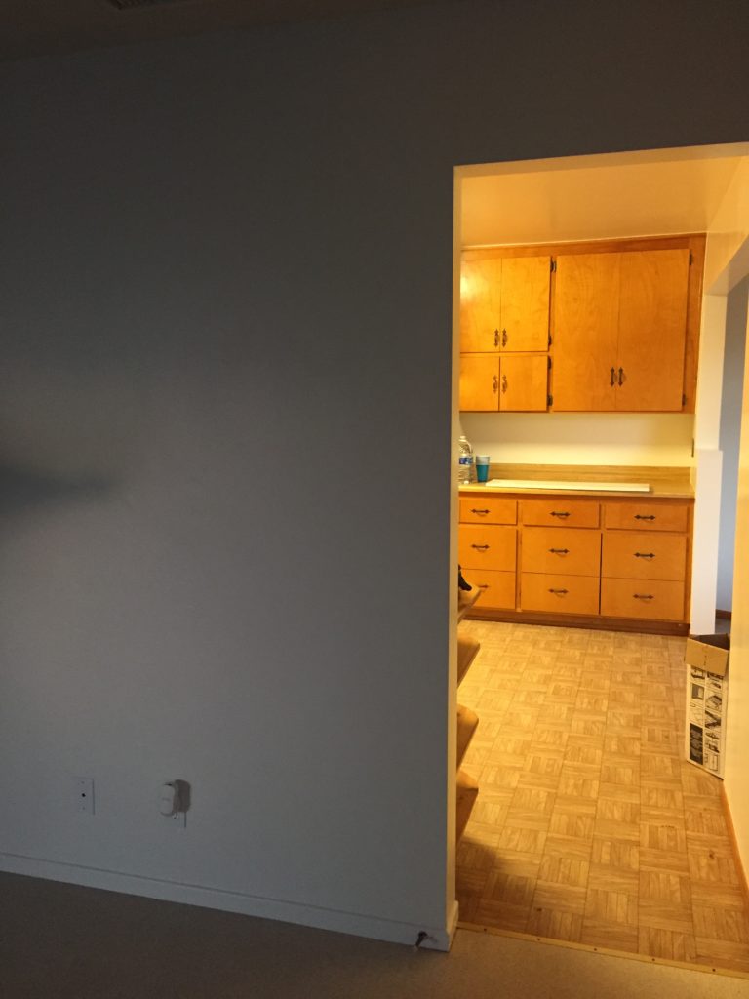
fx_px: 837
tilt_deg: -5.2
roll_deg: +0.2
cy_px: 500
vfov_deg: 61.7
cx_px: 374
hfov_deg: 48.2
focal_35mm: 29
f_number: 2.2
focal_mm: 4.15
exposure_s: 1/30
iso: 250
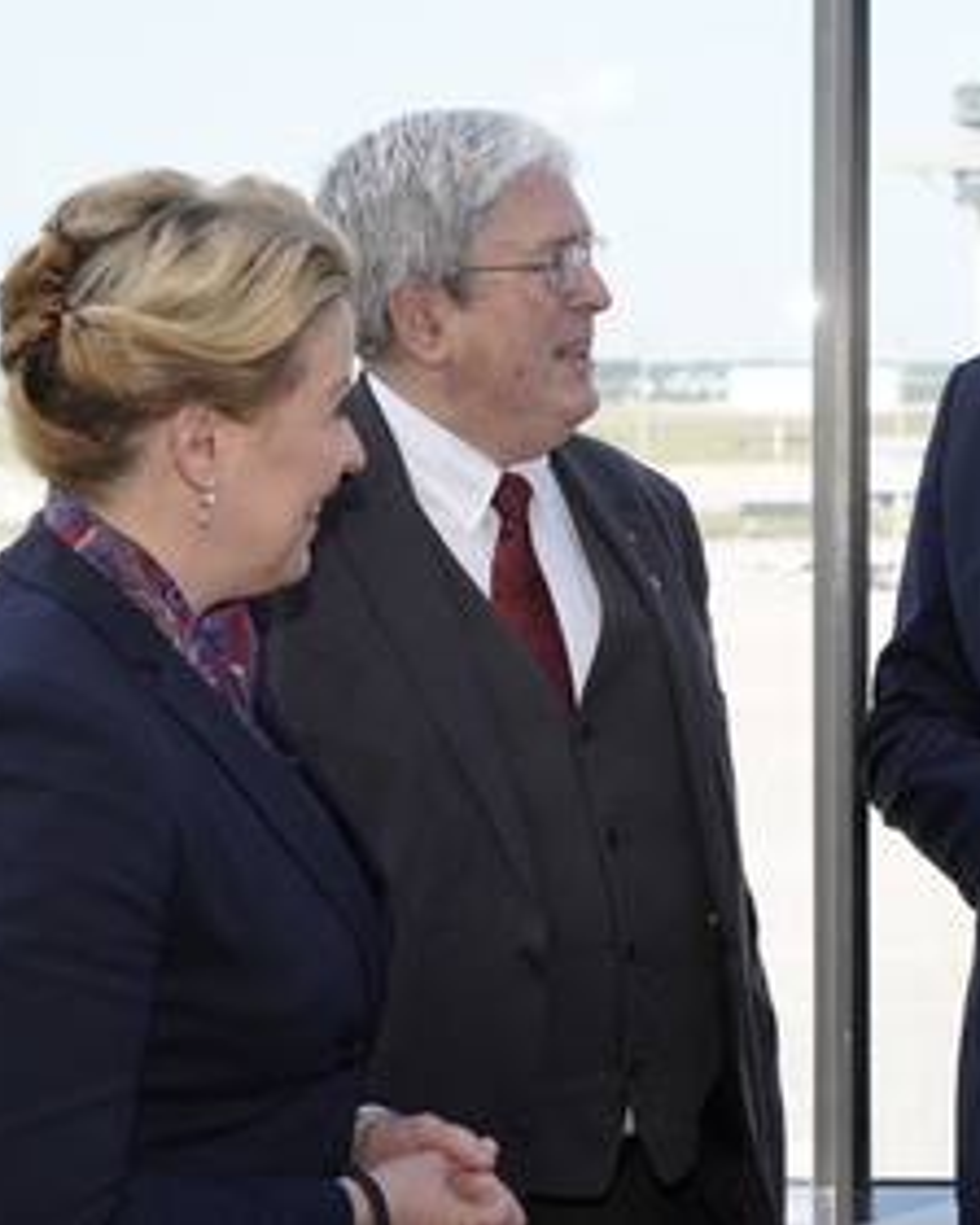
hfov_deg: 20.5
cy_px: 573
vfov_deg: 25.7
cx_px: 746
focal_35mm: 74
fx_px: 2683
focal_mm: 49
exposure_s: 1/1000
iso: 640
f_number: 5.6
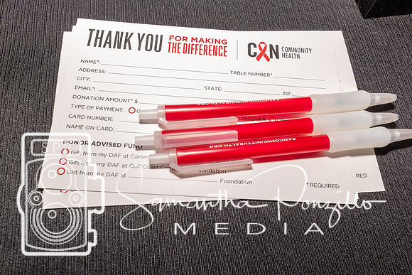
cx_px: 206
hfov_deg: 61.9
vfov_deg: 43.6
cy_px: 138
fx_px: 343
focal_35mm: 30
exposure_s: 1/60
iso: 100
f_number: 8
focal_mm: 20
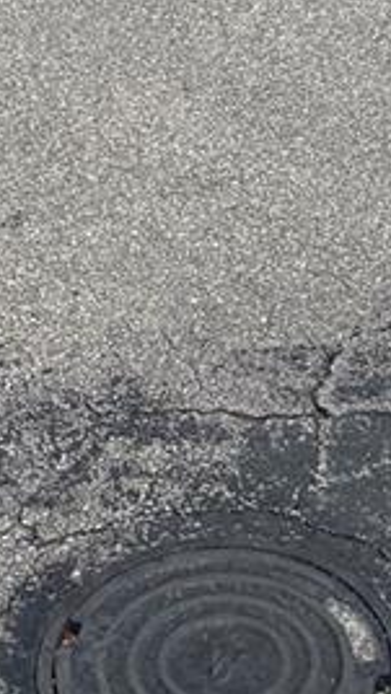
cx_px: 316
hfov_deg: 10.3
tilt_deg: -4.0
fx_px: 2154
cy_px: -855
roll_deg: +1.6
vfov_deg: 14.1
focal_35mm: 117
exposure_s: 1/3425
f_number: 1.78
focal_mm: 6.76
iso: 80
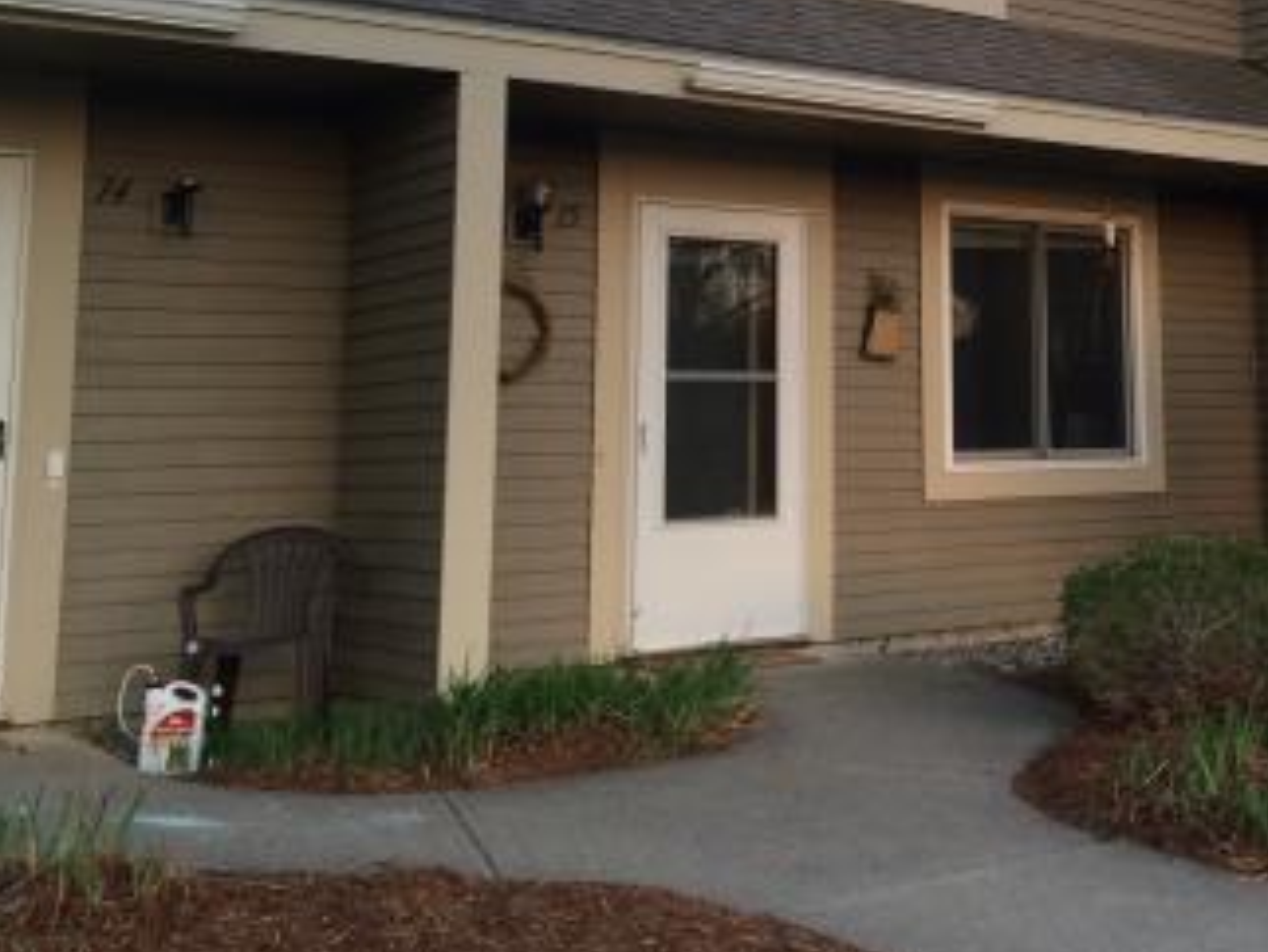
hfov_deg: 34.2
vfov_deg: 26.4
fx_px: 1980
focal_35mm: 54
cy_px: 138
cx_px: 1055
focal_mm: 4.12
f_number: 2.2
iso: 64
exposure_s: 1/30
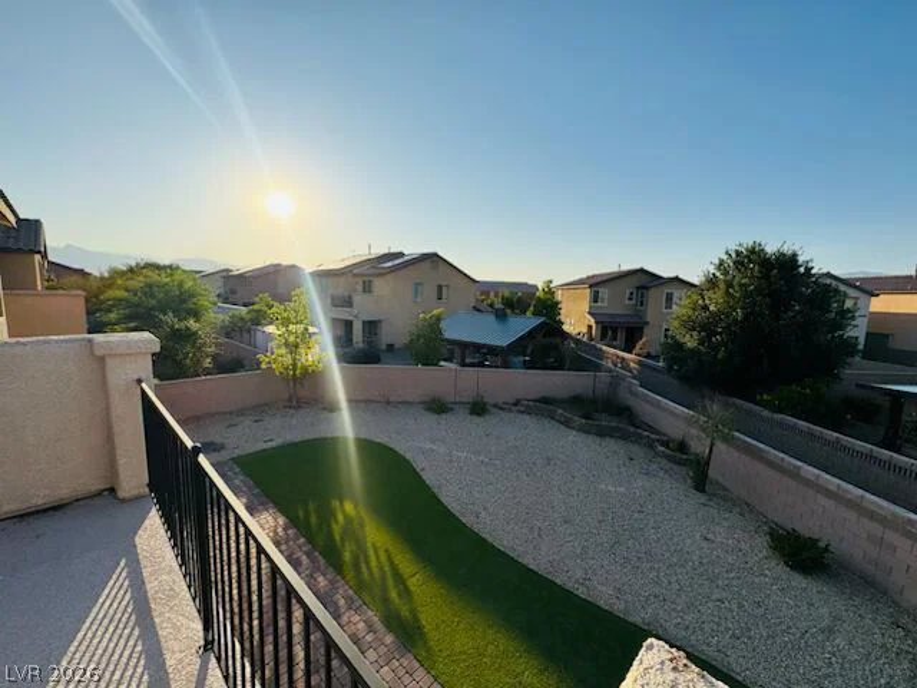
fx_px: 371
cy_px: 344
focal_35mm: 14
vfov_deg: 85.7
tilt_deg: -7.6
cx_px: 458
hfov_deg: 102.1
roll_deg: -2.1
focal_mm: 2.22
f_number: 2.2
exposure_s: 1/2146
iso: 50
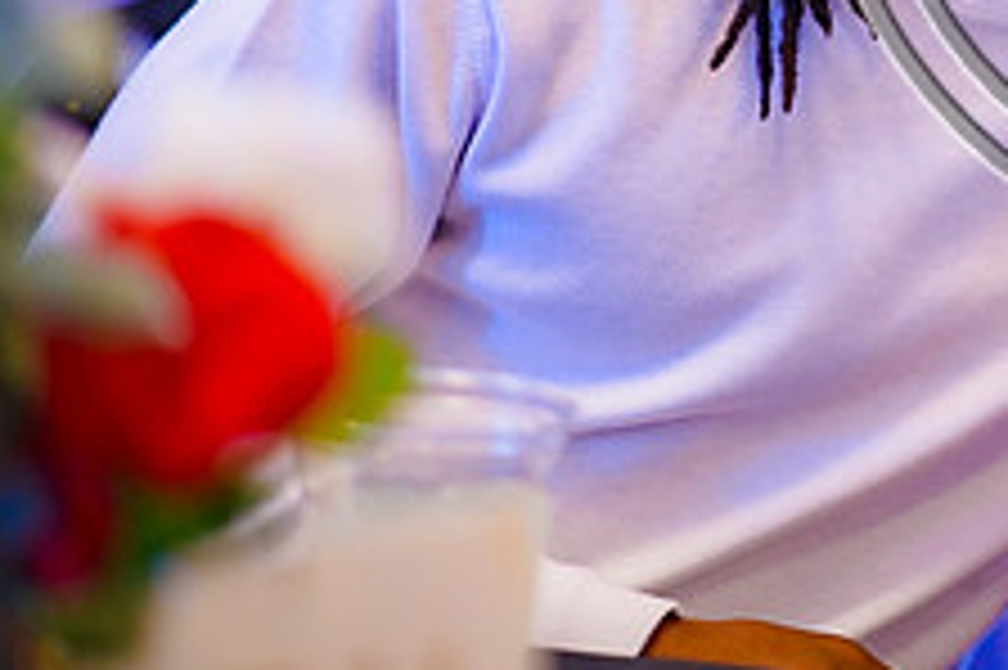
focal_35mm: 272
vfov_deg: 5.0
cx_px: 1282
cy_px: -160
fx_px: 7610
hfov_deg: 7.5
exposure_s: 1/125
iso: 640
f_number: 1.8
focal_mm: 105
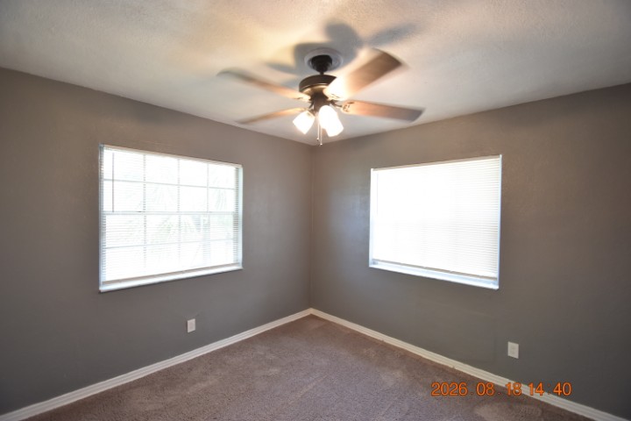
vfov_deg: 77.3
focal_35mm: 15
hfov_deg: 100.4
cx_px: 316
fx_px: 263
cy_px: 210
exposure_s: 1/60
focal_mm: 10
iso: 800
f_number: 3.5
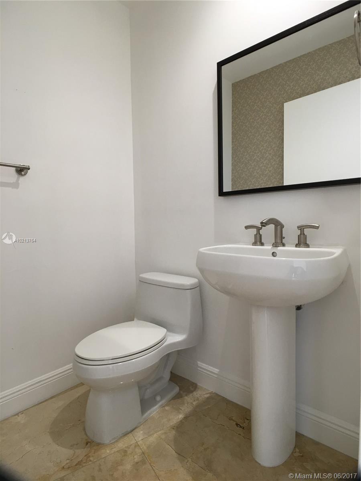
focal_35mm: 29
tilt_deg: -2.6
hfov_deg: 48.2
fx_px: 403
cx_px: 180
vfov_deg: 61.7
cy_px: 240
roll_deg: +0.1
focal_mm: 4.15
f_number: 2.2
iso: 25
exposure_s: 1/15
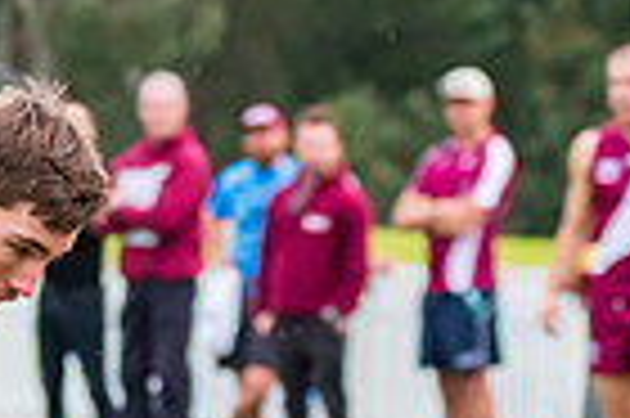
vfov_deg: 1.6
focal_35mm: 845
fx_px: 14770
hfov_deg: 2.4
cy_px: 558
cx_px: -256
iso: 1000
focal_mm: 170
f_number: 7.1
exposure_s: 1/1250
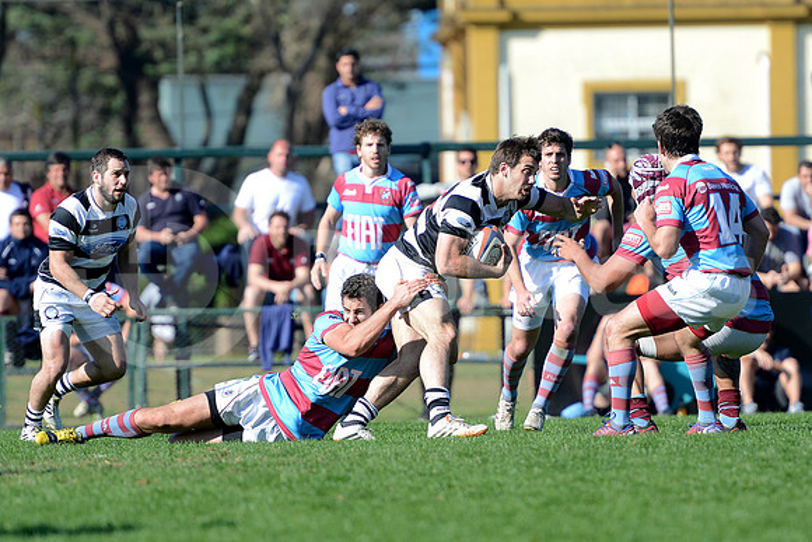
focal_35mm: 280
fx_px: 6317
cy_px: 271
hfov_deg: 7.4
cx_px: 406
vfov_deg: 4.9
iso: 320
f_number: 4
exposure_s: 1/1250
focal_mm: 280
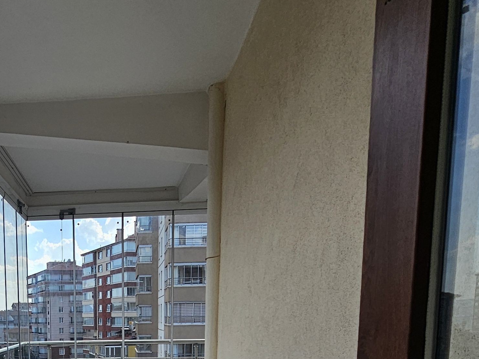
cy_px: 391
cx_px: 68
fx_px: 484
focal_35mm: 35
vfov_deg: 35.1
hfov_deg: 48.3
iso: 50
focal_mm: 2.2
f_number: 2.2
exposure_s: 1/1114
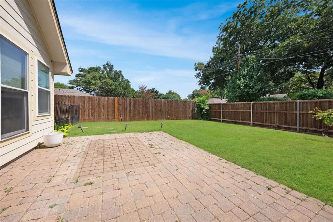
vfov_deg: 90.0
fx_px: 111
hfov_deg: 112.6
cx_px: 166
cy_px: 111
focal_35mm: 12
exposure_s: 1/1600
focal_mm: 12
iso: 640
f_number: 9
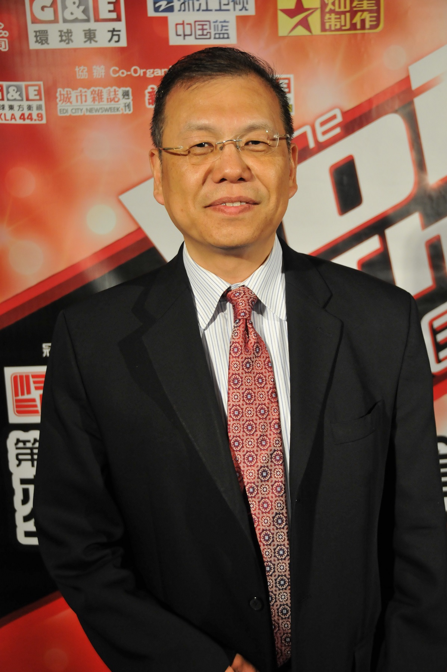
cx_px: 224
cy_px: 336
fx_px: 952
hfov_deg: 26.4
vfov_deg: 38.9
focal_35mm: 51
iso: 1000
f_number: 4.2
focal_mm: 34
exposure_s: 1/200
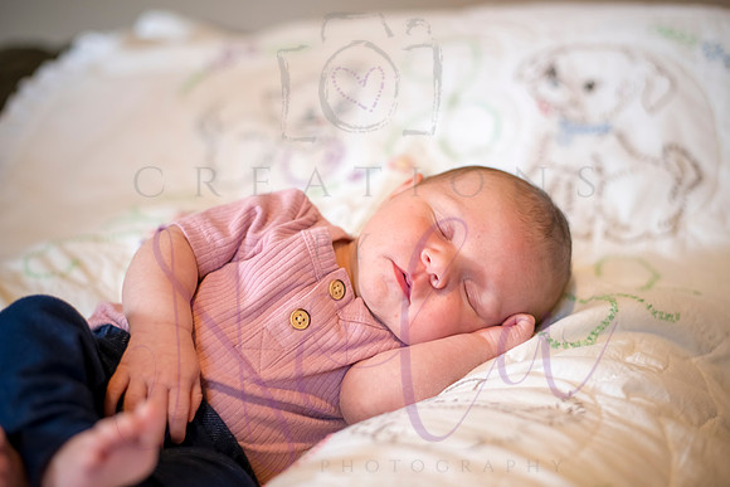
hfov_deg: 39.6
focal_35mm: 50
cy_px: 244
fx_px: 1014
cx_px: 365
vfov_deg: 27.0
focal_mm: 50
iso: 800
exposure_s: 1/60
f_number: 2.5
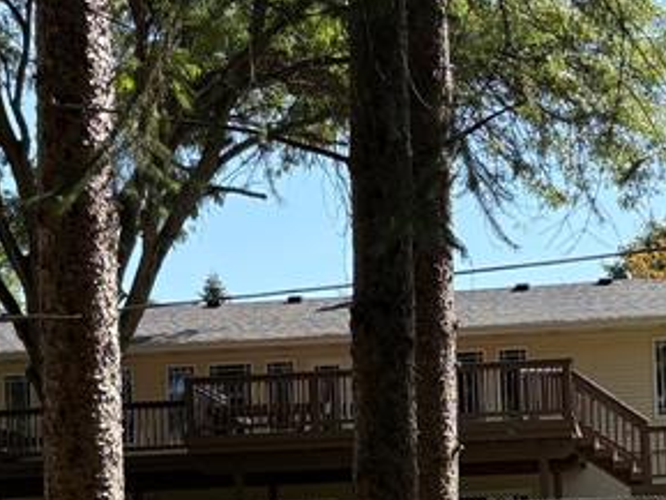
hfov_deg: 21.2
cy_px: 548
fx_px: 1771
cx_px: 468
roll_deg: +2.6
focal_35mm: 92
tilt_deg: +2.1
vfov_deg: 15.6
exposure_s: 1/1484
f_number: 1.6
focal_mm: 5.96
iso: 64
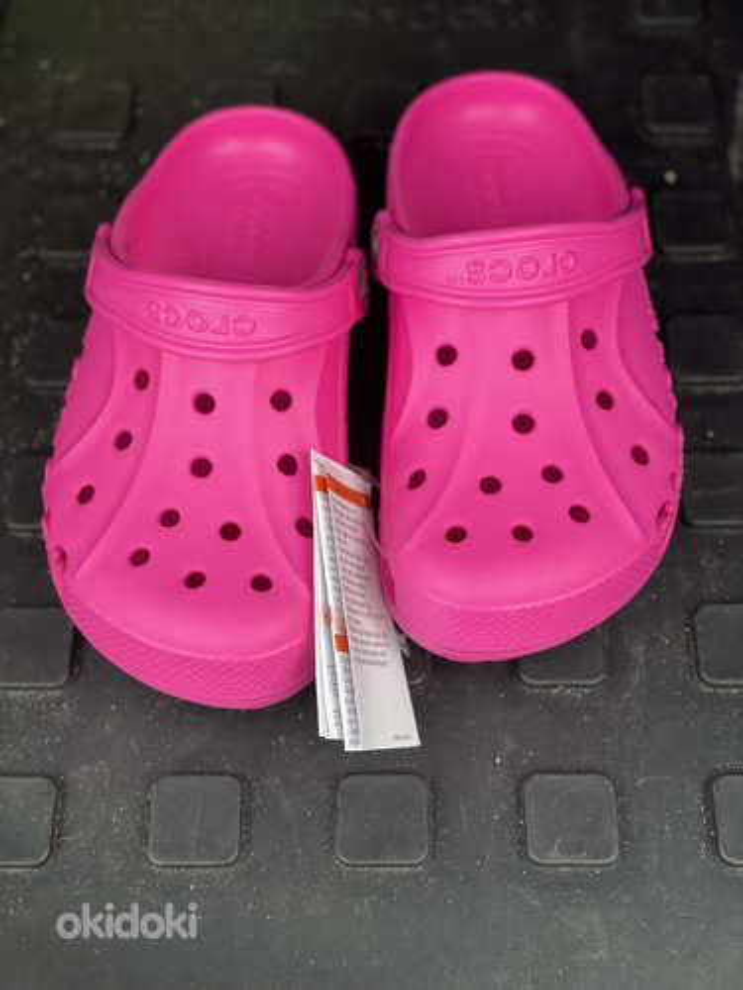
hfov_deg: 28.0
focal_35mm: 52
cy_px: 495
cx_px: 372
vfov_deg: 36.8
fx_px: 1488
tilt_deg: -61.2
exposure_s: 1/190
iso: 25
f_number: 2
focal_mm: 6
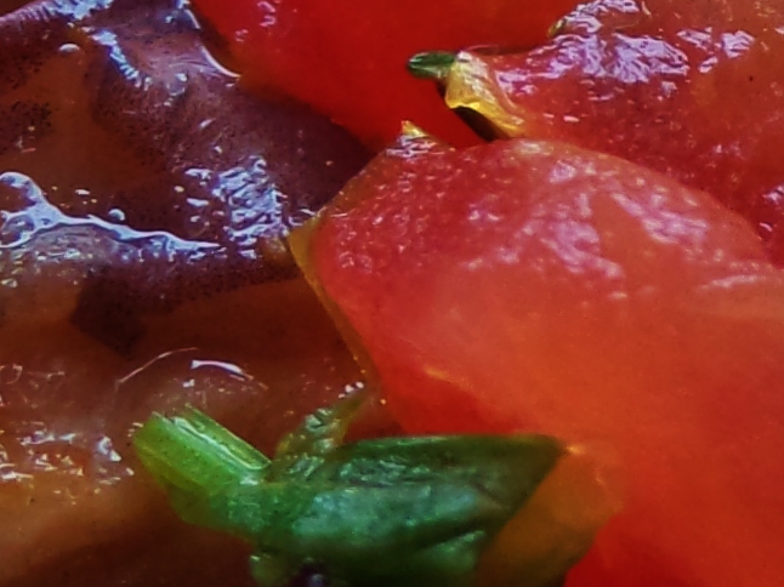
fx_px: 4845
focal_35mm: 214
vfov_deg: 6.9
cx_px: 1064
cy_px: -67
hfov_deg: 9.1
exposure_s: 1/45
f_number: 3.4
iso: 160
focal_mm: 5.3
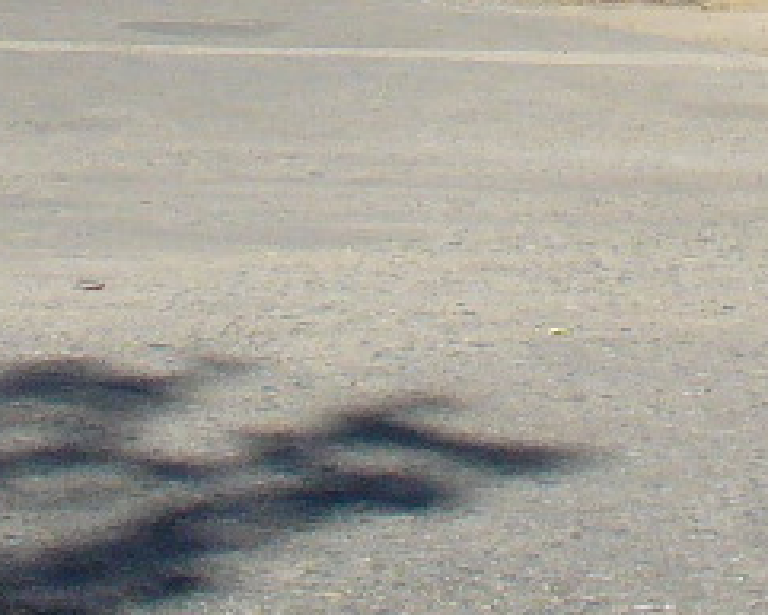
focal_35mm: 192
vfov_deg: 7.8
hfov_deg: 10.0
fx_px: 4366
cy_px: -468
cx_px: 672
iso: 80
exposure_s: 1/320
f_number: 5.6
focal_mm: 6.1
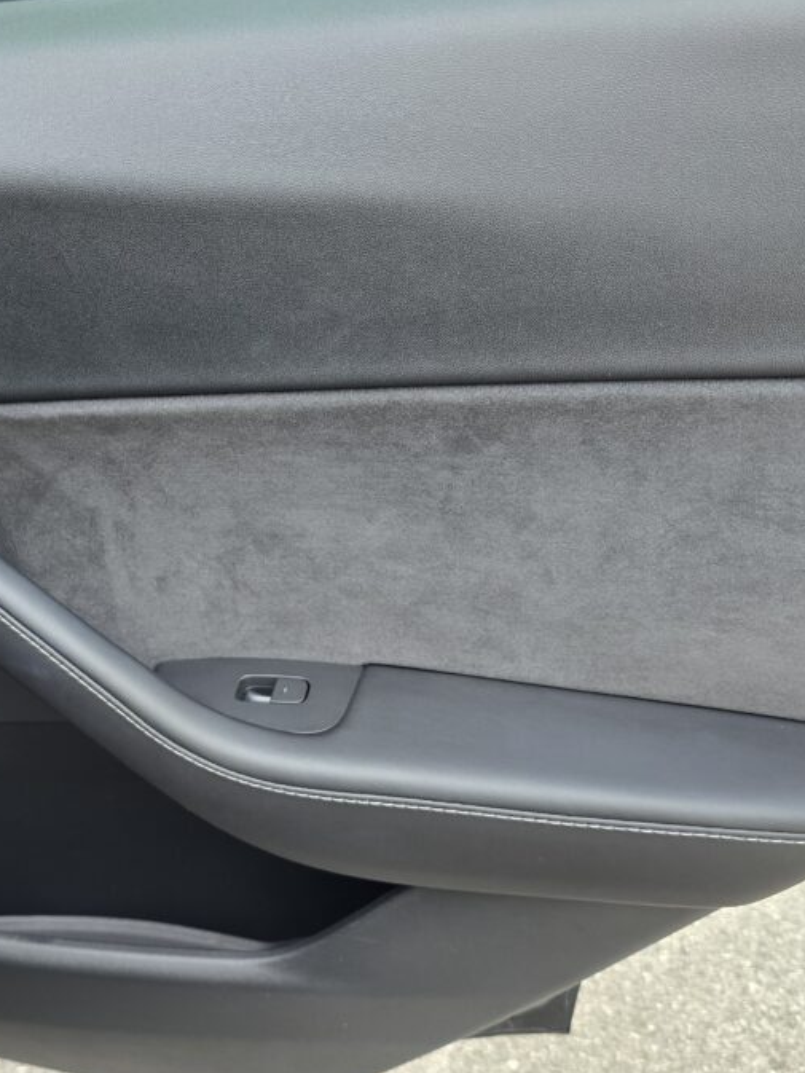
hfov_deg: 39.9
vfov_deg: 52.6
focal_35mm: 35
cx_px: 233
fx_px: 1085
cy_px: 579
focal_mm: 6.3
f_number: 1.7
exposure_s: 1/180
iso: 125
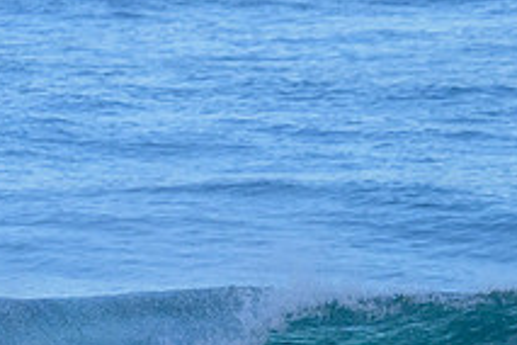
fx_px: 17964
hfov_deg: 1.6
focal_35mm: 1251
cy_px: 402
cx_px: 320
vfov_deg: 1.1
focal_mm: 460
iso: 4500
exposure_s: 1/1600
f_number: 10
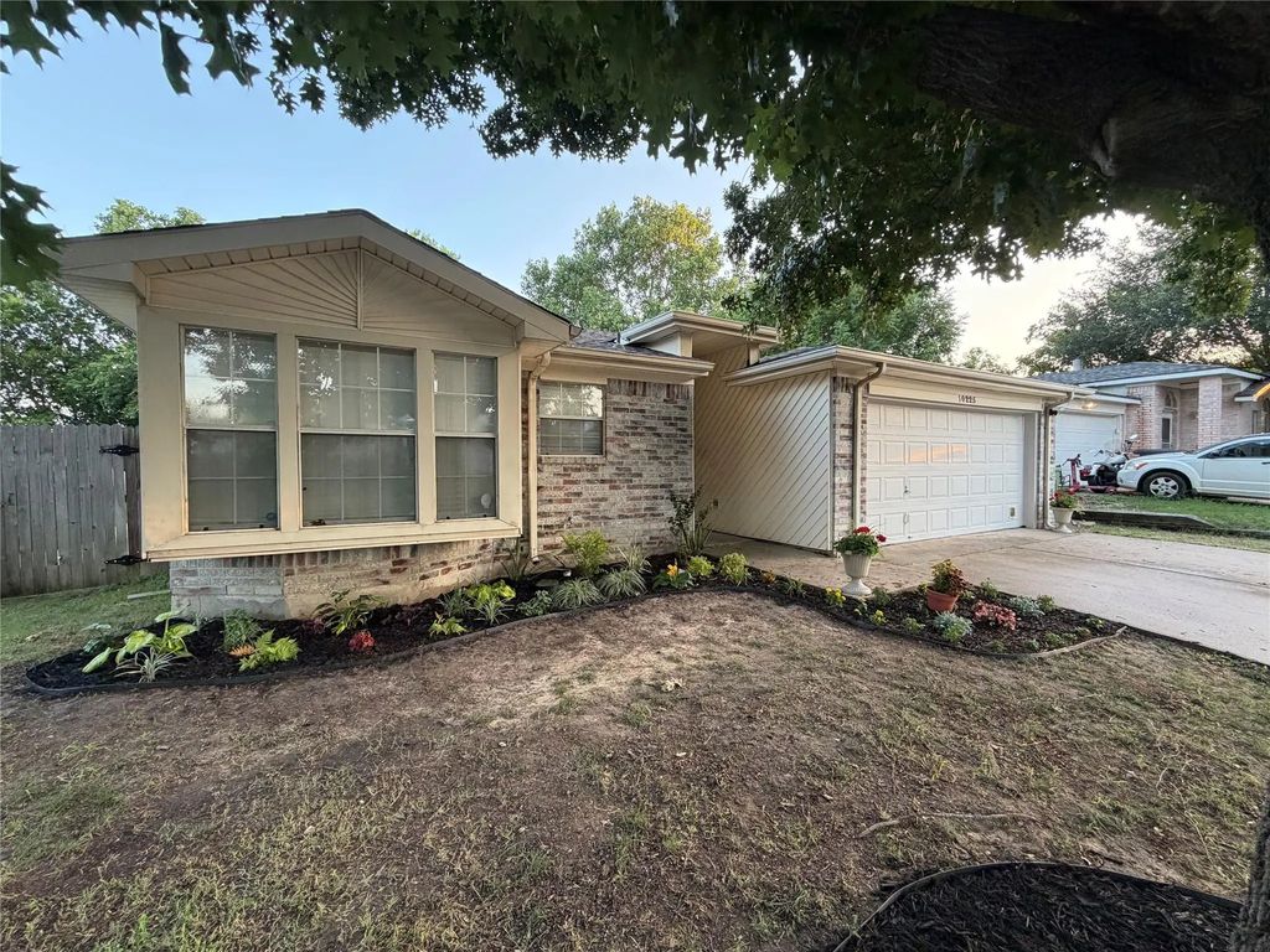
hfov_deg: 102.1
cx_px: 635
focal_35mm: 14
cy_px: 476
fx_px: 514
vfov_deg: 85.7
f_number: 2.2
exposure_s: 1/121
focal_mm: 2.22
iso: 200
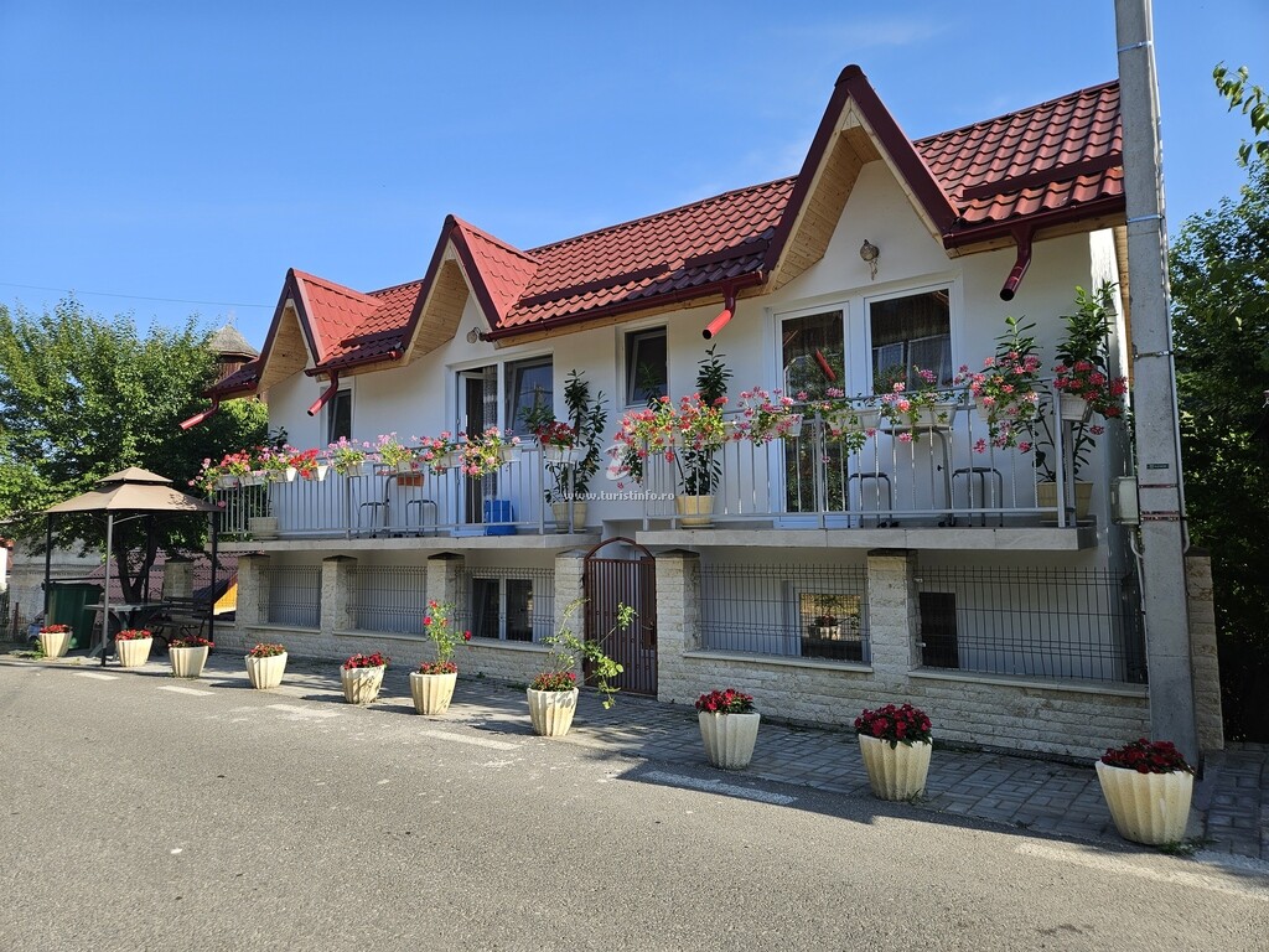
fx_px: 843
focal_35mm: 23
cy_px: 476
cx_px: 634
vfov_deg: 58.9
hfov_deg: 73.9
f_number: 1.8
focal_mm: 5.4
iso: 25
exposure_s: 1/1002
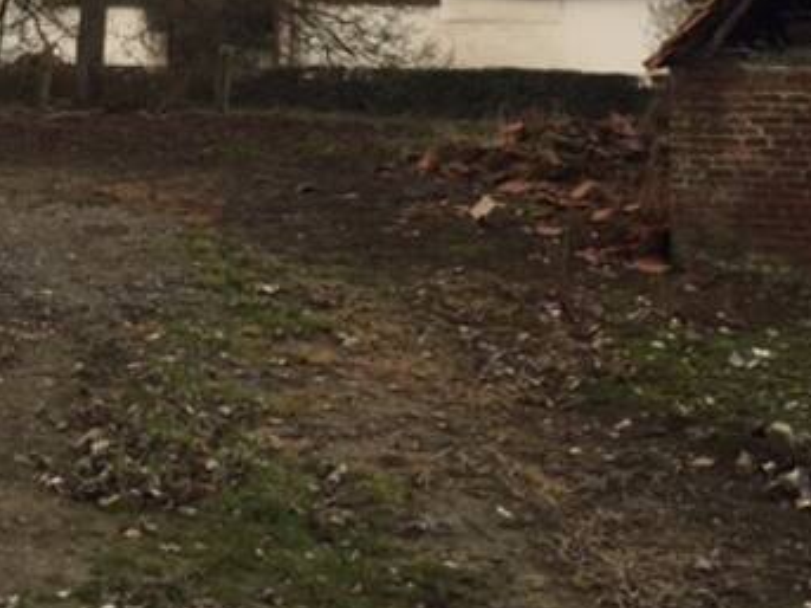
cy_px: -19
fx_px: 1522
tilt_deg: +2.5
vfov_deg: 21.7
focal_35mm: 65
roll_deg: -1.0
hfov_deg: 29.7
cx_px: 298
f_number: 2.2
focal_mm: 4.15
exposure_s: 1/102
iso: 32
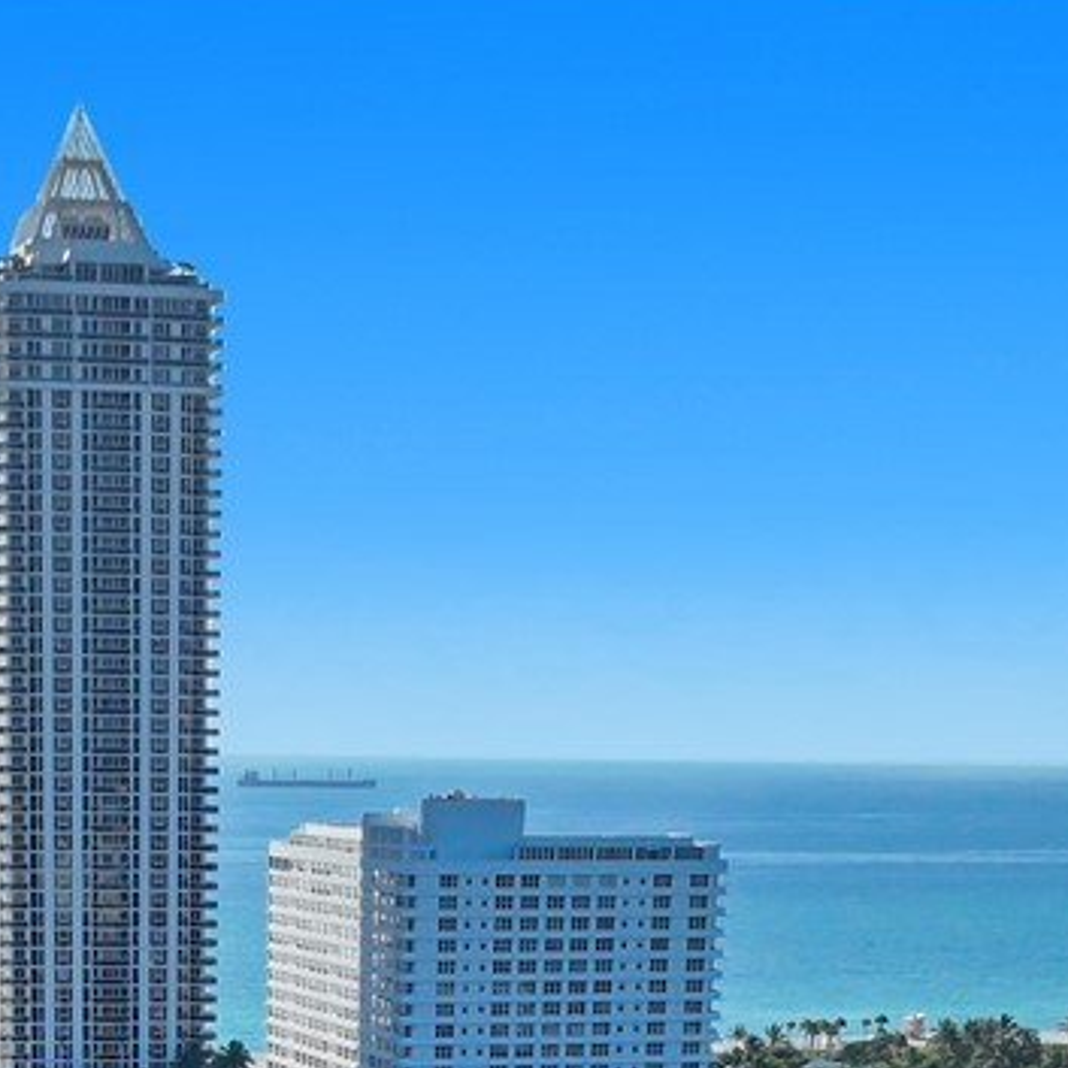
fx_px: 3351
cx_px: 194
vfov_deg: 16.0
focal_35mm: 96
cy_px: 1776
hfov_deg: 17.9
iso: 380
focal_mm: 12.29
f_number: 2.8
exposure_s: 1/5000
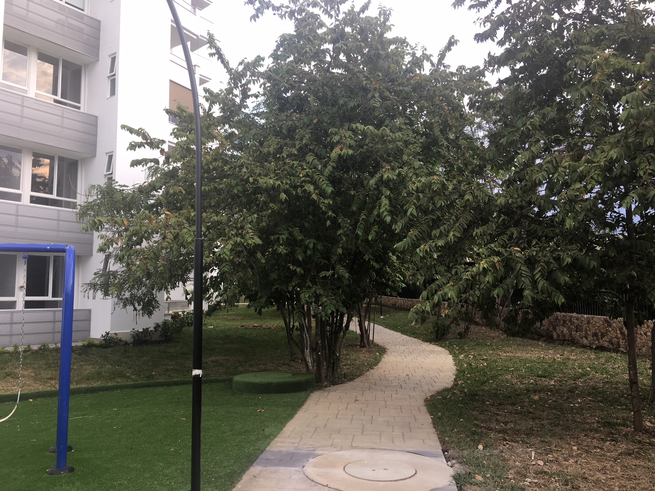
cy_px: 246
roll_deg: -0.1
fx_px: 549
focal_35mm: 29
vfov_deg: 48.2
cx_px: 328
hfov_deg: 61.7
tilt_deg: +5.4
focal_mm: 4.15
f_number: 2.2
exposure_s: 1/120
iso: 25
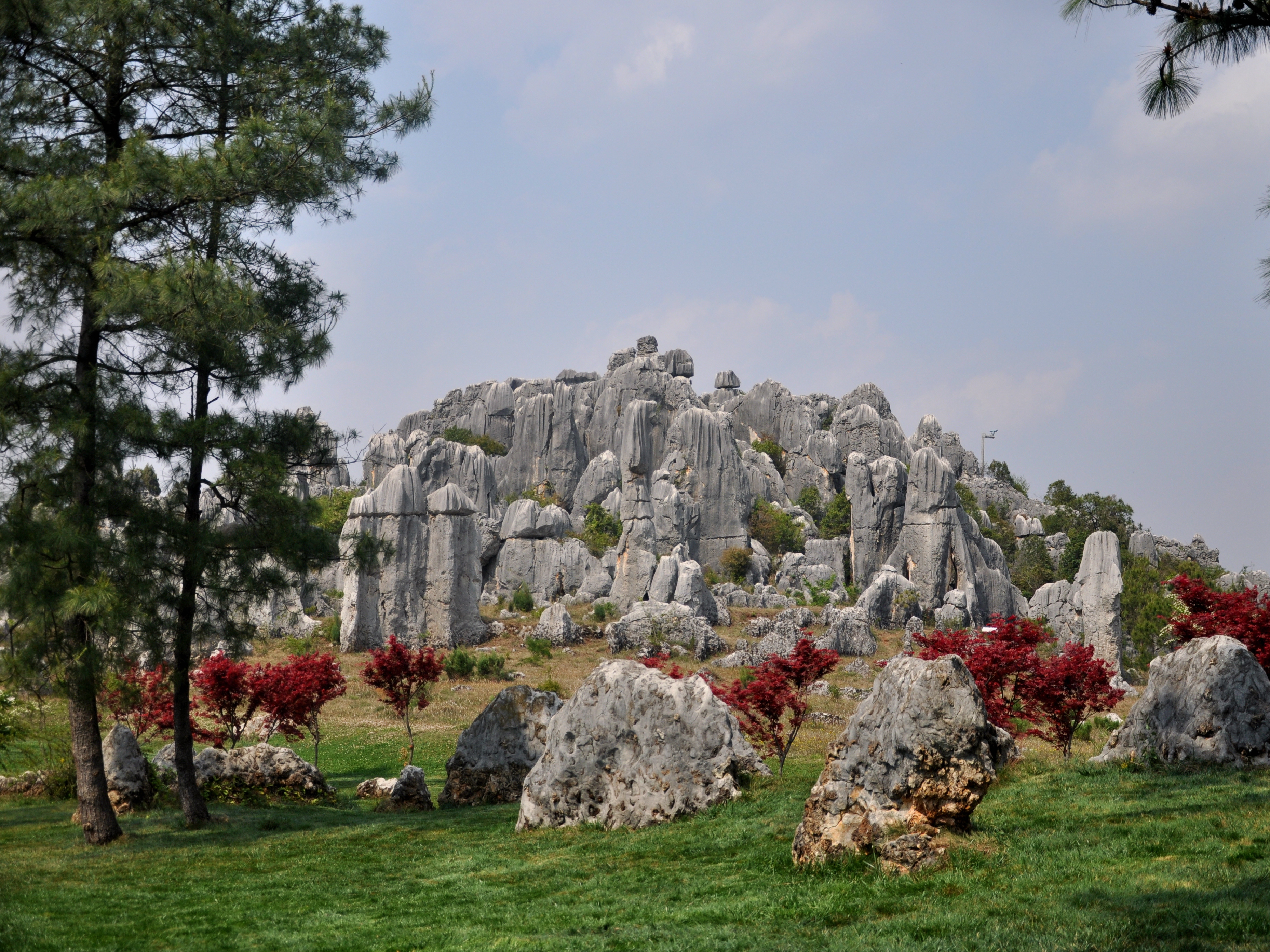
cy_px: 485
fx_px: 1525
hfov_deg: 45.2
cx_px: 705
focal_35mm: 42
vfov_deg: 34.7
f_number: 4
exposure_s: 1/1000
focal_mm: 25
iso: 200
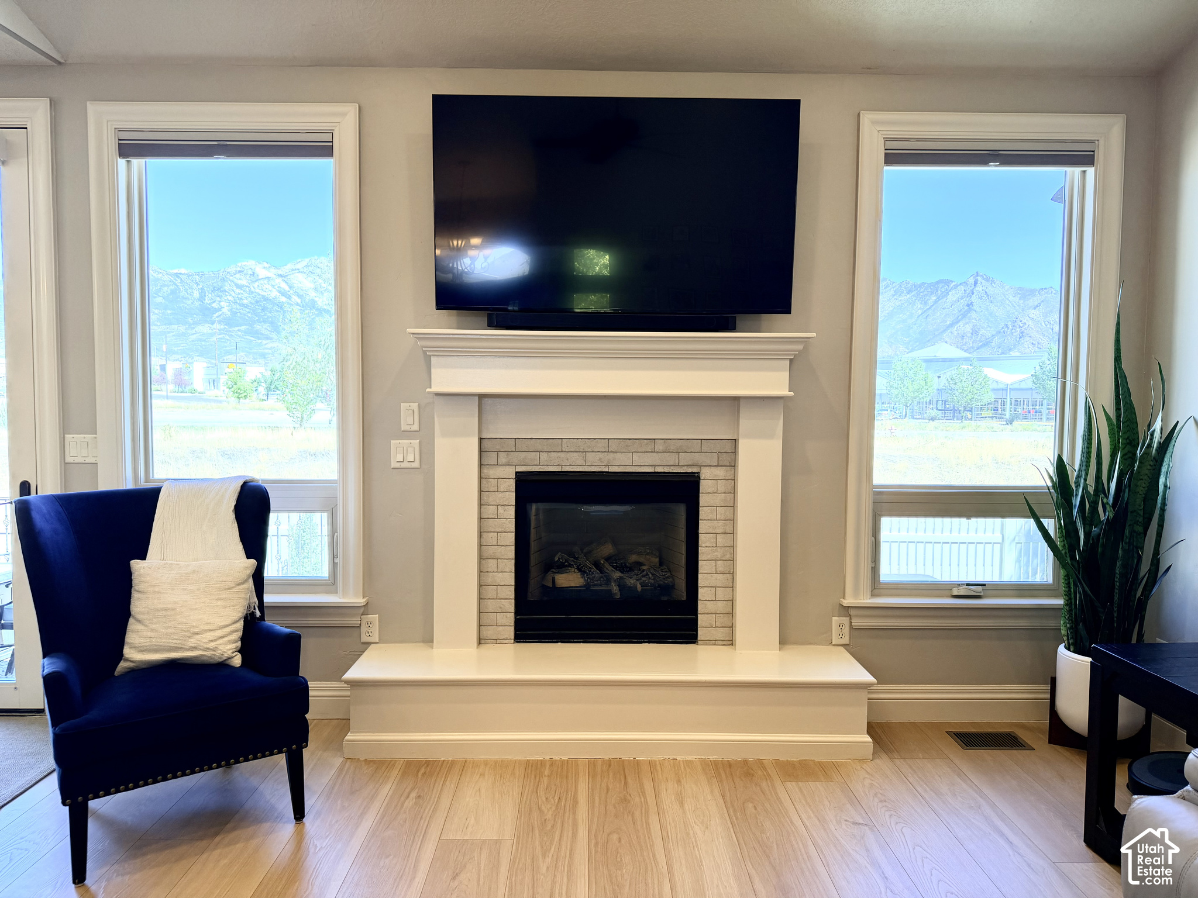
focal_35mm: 24
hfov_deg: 71.6
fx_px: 831
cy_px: 449
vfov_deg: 56.8
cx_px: 599
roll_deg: -0.1
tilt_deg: -3.6
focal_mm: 6.76
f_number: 1.78
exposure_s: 1/179
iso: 80
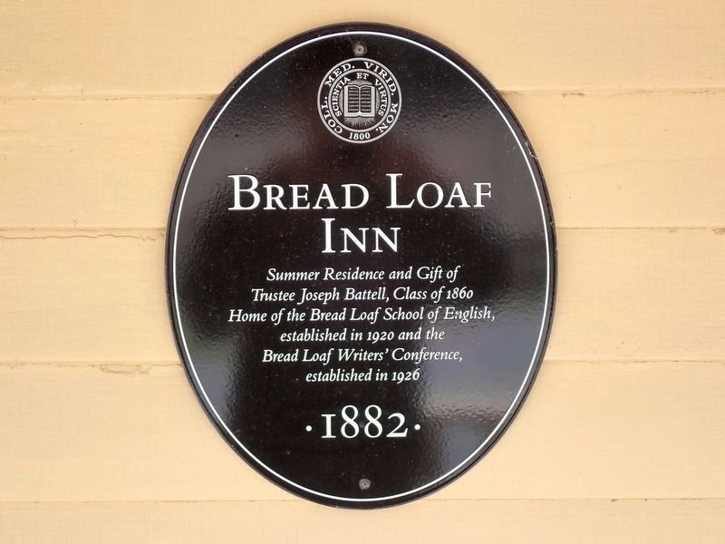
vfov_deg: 15.7
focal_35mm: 94
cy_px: 272
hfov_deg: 20.9
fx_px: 1969
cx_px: 362
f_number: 4.7
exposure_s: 1/125
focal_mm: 16.79
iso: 200
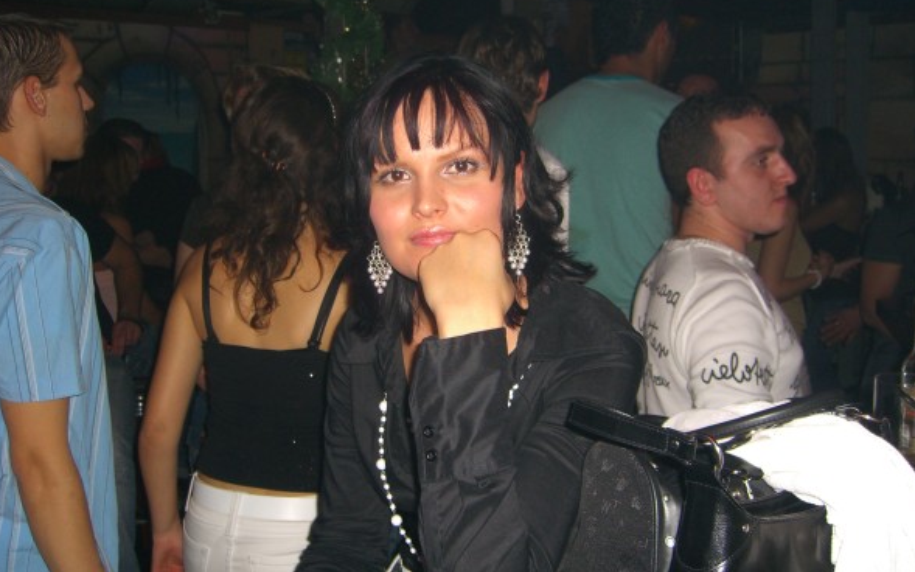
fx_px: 1022
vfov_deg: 31.2
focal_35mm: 41
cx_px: 455
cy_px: 277
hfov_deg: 48.2
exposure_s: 1/60
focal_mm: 7.9
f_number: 2.8
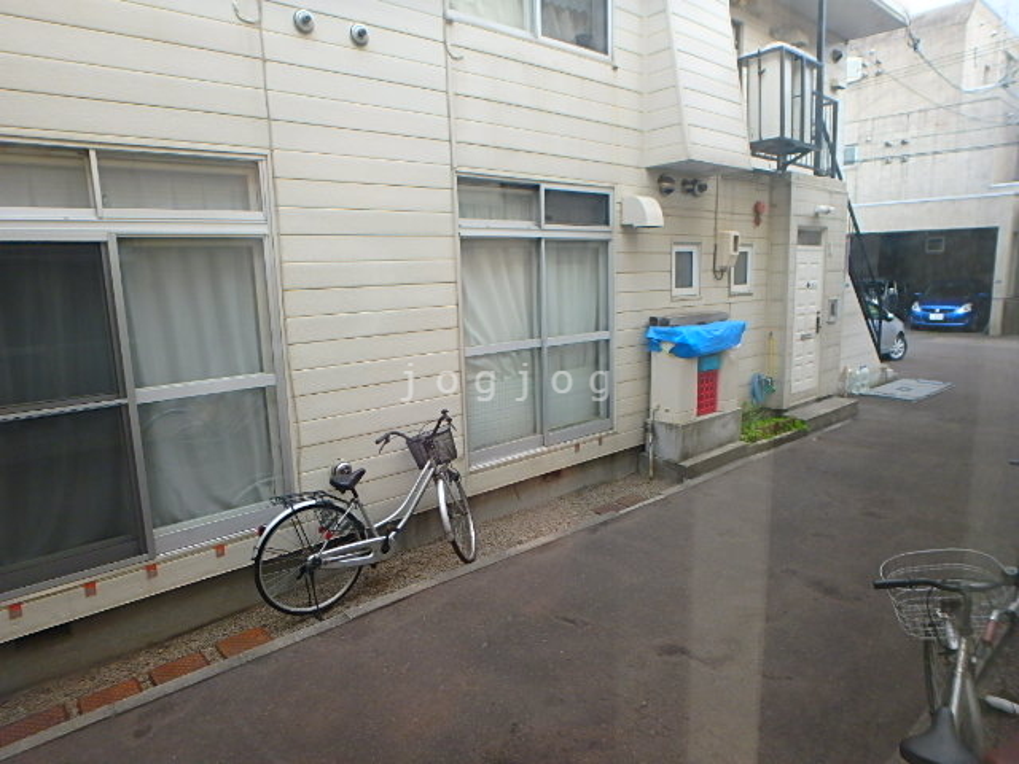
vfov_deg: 63.4
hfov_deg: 79.0
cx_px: 510
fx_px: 618
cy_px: 382
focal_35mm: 21
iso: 125
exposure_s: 1/125
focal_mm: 3.7
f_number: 3.5
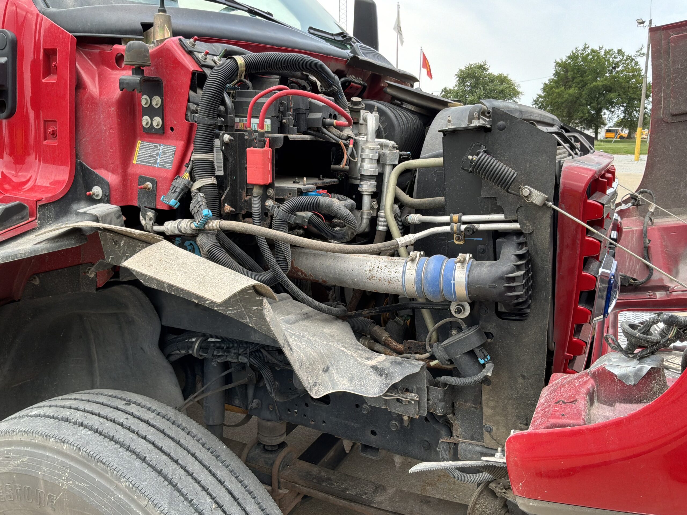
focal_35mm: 28
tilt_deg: -12.5
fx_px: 556
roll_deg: +0.2
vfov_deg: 49.7
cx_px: 344
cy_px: 258
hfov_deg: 63.4
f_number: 1.8
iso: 20
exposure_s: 1/243
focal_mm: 3
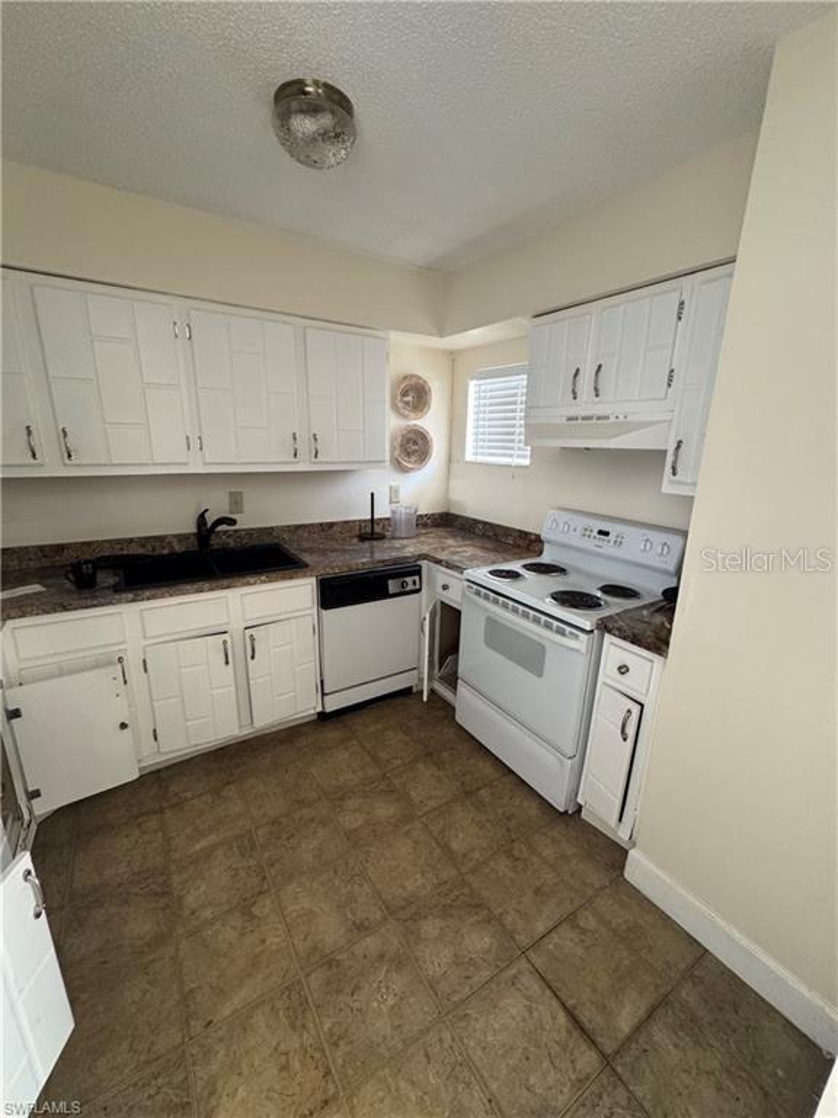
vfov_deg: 102.1
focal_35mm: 14
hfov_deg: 85.7
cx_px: 419
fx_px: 452
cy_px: 559
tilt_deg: -14.2
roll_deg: -1.2
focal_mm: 2.22
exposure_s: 1/60
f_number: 2.2
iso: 400
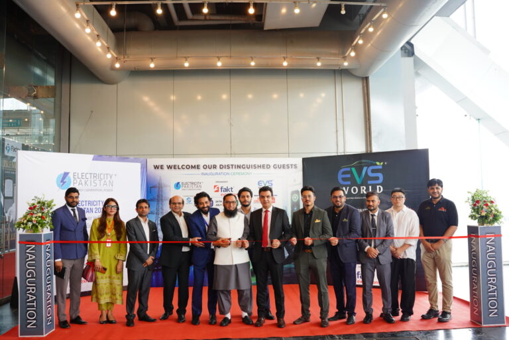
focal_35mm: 35
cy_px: 170
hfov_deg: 54.4
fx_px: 495
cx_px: 254
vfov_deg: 37.9
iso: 500
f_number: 3.5
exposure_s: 1/160
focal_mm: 35
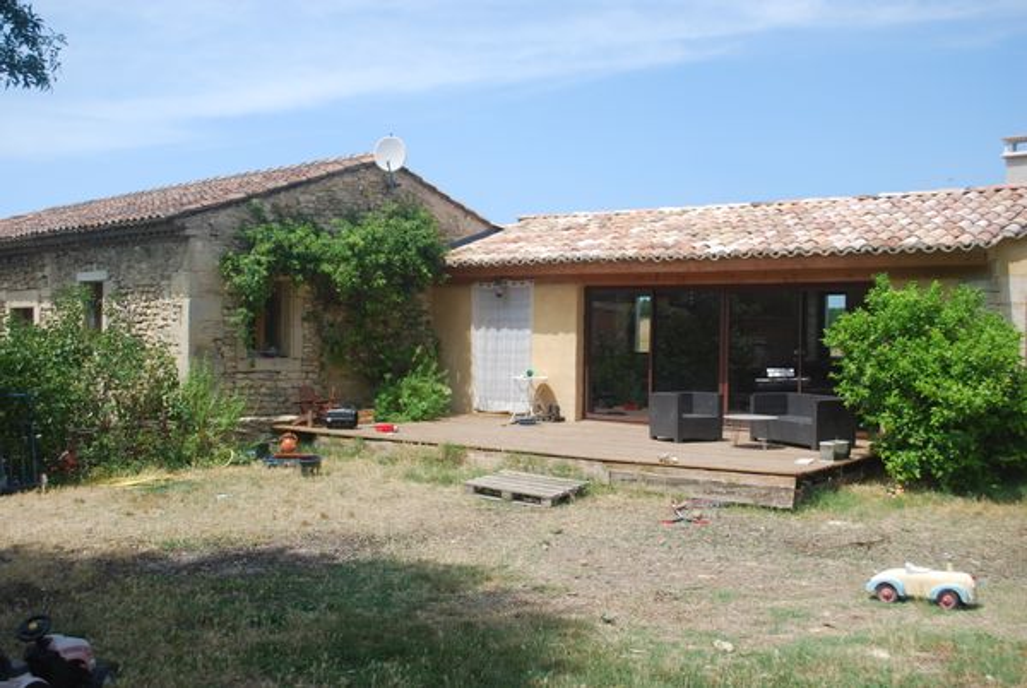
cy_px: 344
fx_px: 1029
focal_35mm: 36
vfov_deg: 37.0
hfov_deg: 53.1
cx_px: 514
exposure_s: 1/125
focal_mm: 24
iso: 100
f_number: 5.6
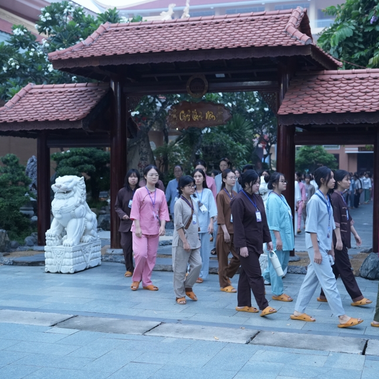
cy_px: 190
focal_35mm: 50
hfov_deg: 33.9
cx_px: 232
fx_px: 619
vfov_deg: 34.0
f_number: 2.8
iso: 3200
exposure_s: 1/125
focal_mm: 39
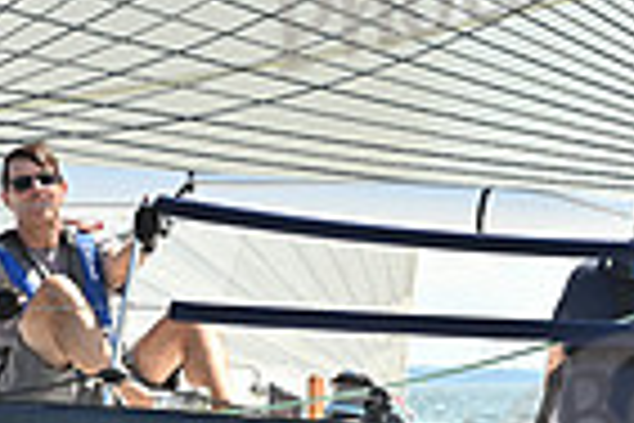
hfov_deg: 7.2
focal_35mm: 287
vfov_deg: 4.8
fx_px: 5054
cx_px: 40
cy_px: 254
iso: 250
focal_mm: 70
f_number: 5.6
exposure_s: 1/1250
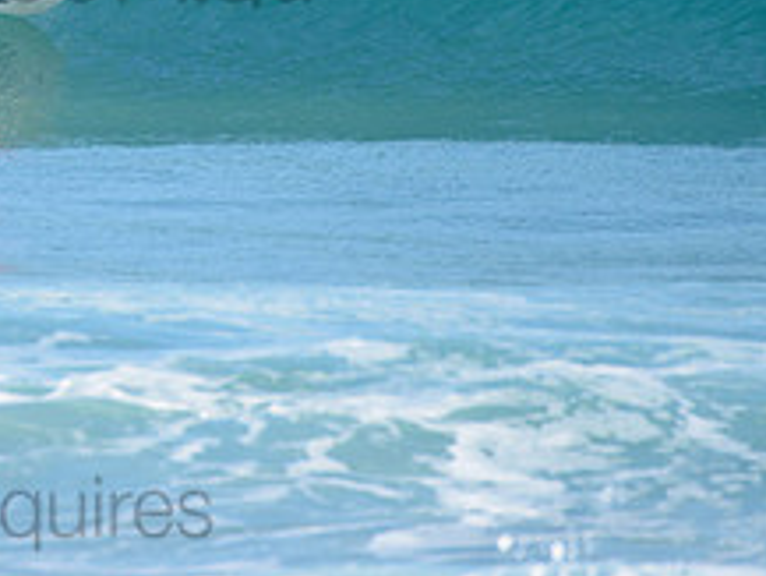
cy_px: -80
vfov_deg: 1.2
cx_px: -60
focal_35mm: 1283
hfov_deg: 1.5
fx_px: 28407
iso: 200
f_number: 5.6
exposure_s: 1/2000
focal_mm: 500
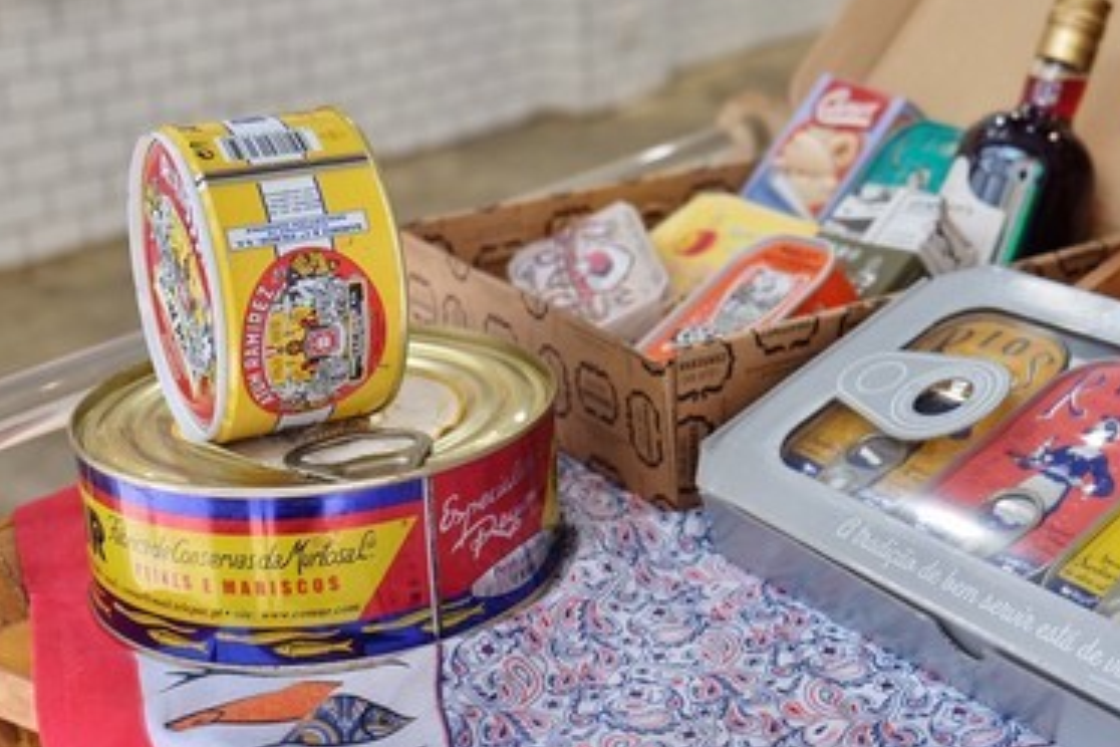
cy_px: 217
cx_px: 846
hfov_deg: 33.8
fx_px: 1804
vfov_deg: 23.2
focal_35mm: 58
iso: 640
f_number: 3.2
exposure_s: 1/60
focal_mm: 24.3
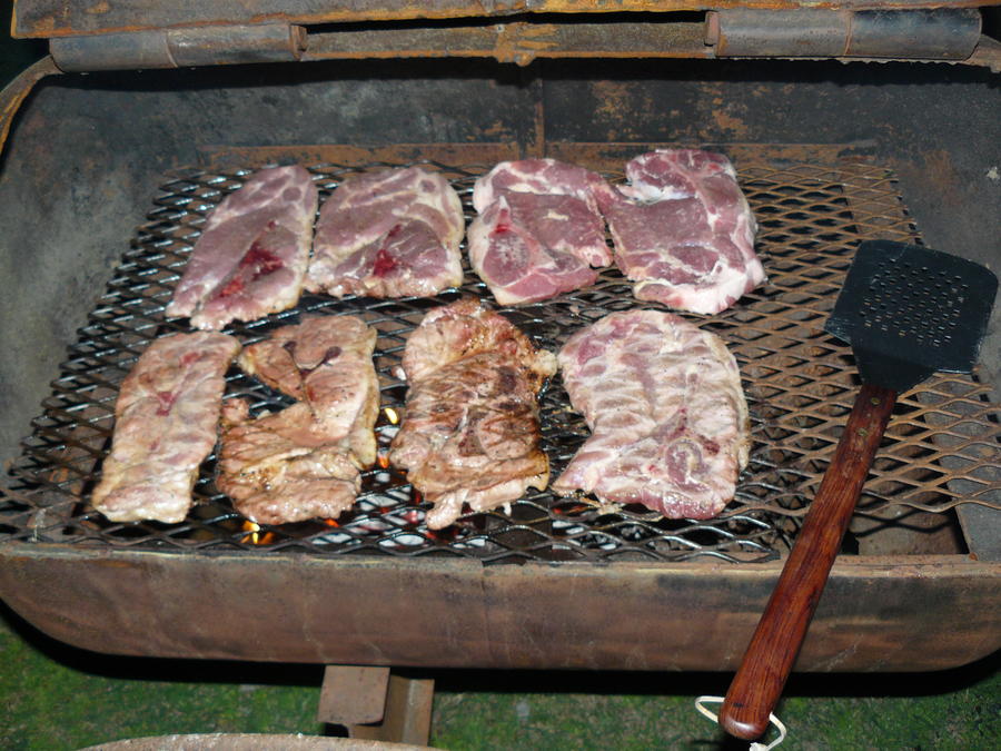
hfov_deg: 51.4
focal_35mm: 36
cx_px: 500
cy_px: 376
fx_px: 1041
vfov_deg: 39.7
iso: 100
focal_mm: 6
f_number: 2.8
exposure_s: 1/30
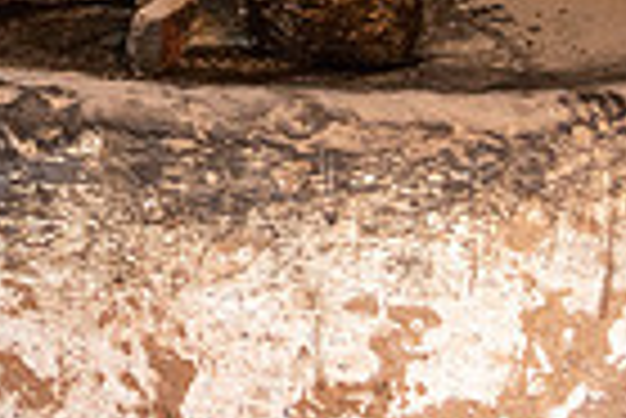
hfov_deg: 19.8
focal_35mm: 100
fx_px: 1741
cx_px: 9
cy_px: -178
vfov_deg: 13.1
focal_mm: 24
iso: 3200
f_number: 4
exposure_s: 1/60
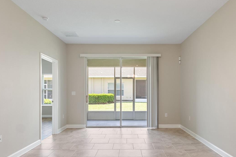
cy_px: 89
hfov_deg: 76.0
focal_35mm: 23
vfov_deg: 54.9
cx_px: 110
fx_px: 151
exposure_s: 1/13
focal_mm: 10
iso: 400
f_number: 4.5
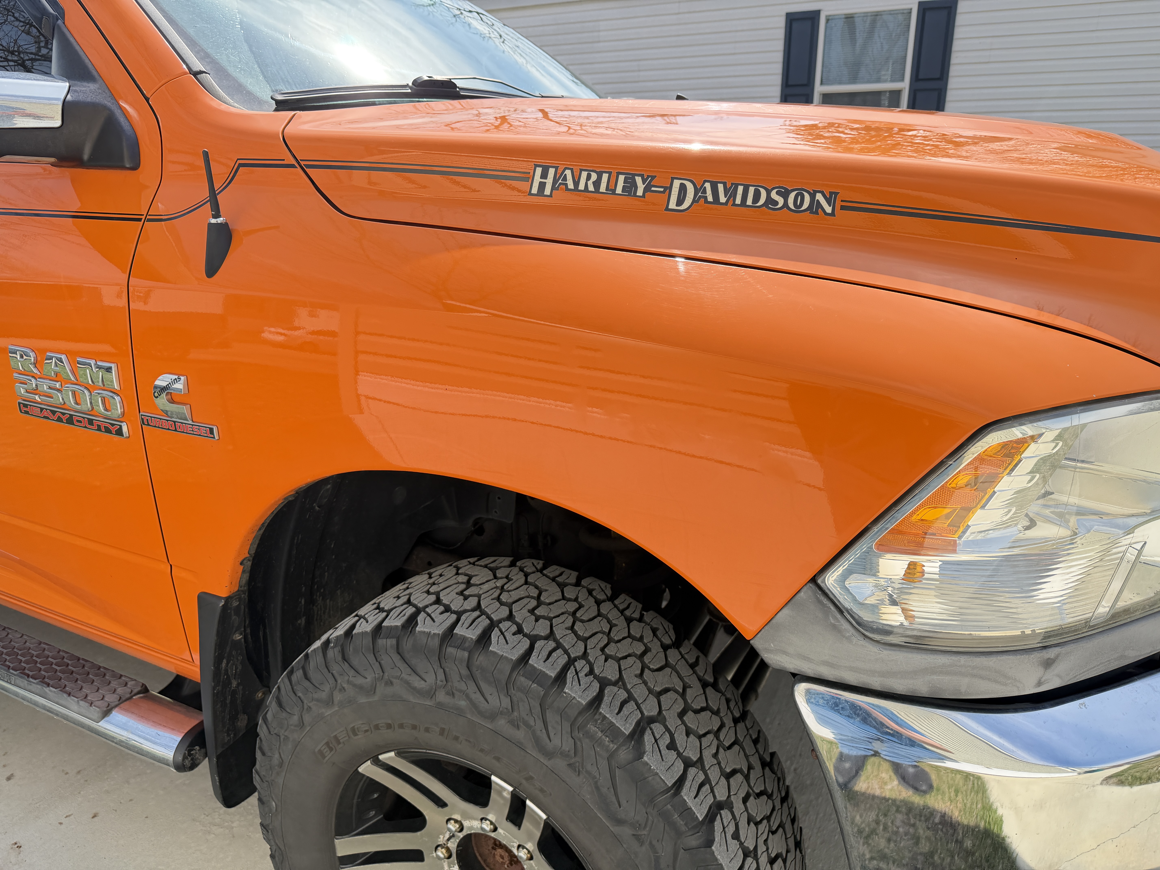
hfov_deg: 71.6
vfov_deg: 56.8
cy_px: 435
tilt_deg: -17.1
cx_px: 580
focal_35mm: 24
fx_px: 804
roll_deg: -1.0
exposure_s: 1/1812
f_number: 1.78
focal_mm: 6.76
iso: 100
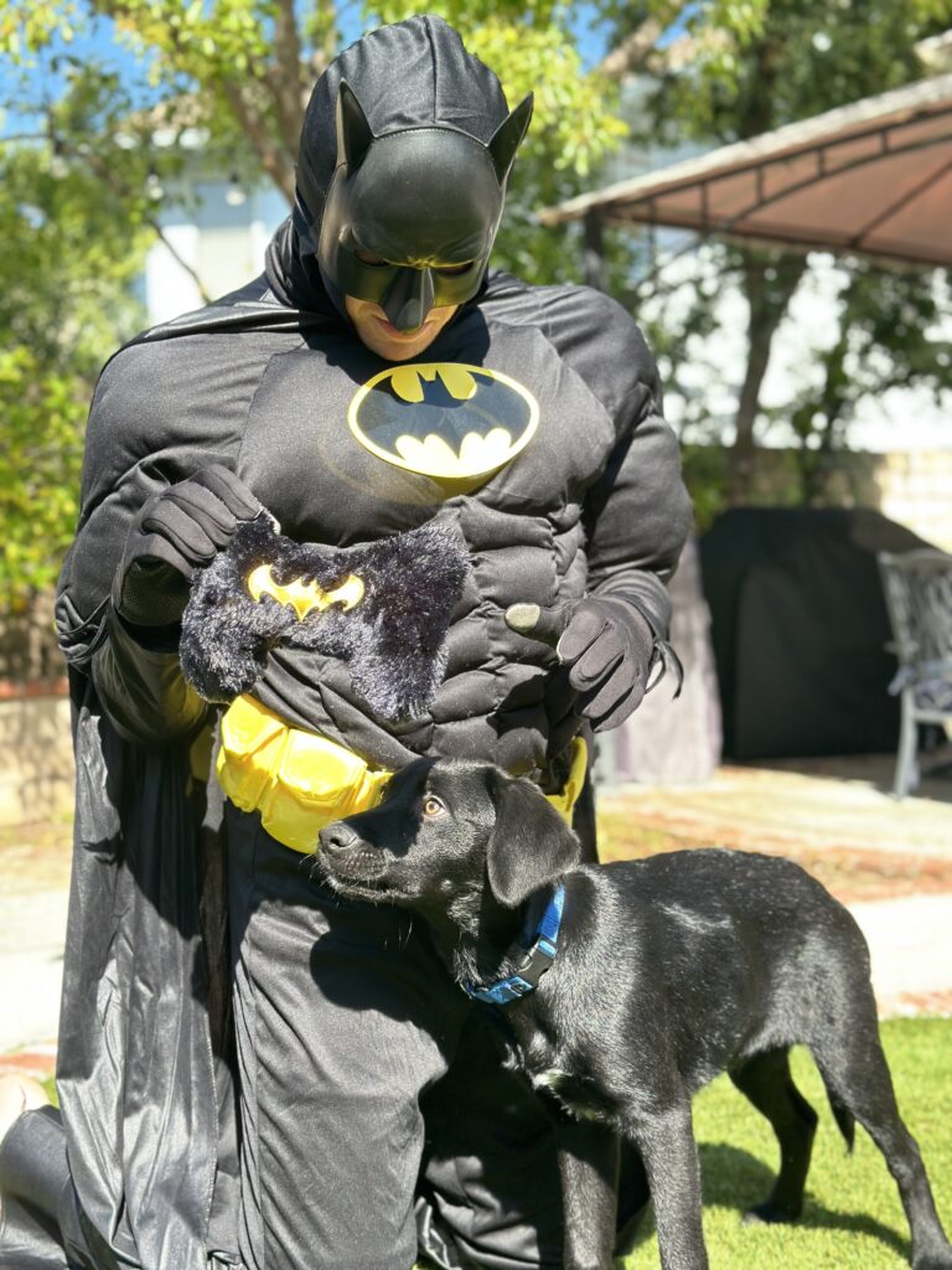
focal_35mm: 48
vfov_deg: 39.7
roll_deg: +2.1
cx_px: 476
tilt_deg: -0.3
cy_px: 635
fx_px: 1760
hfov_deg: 30.3
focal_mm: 6.86
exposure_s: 1/719
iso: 80
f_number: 1.78
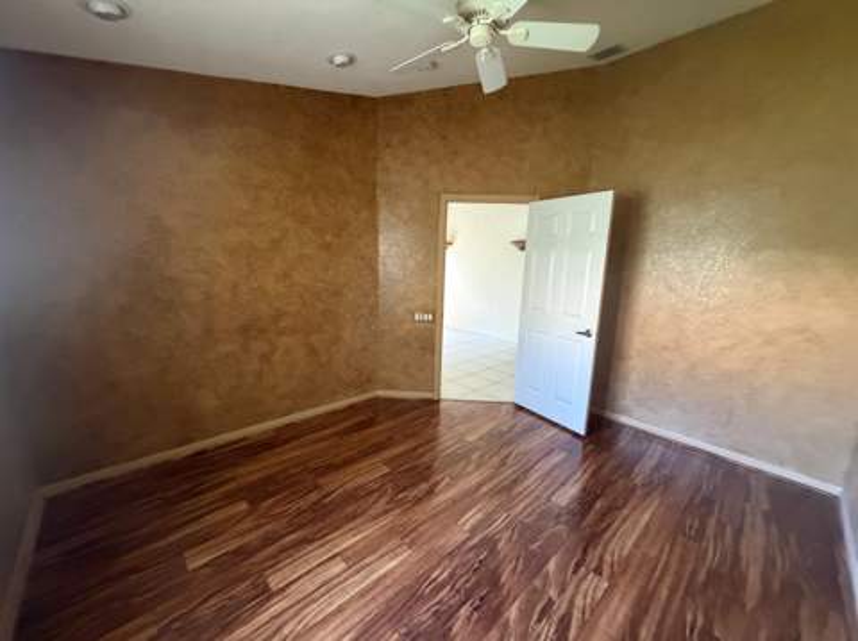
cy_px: 320
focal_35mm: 14
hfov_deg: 102.1
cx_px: 429
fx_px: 347
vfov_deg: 85.6
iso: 800
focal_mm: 2.22
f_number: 2.2
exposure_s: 1/60
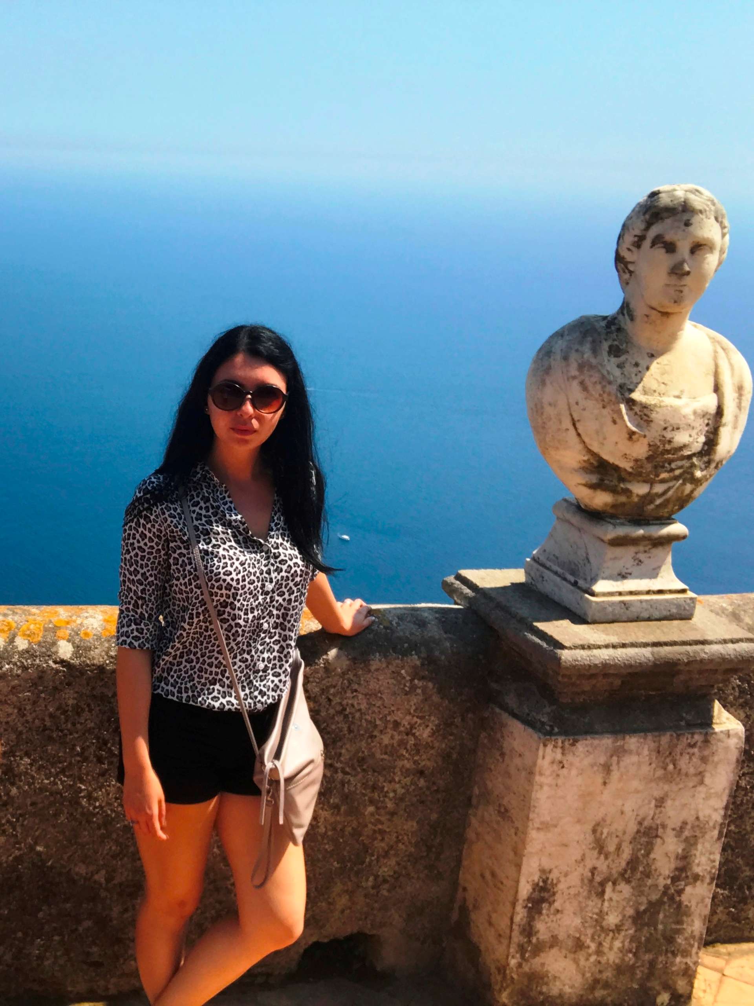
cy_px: 503
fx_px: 930
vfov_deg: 56.8
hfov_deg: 44.2
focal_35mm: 32
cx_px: 377
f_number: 2.2
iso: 25
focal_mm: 2.87
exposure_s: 1/1083
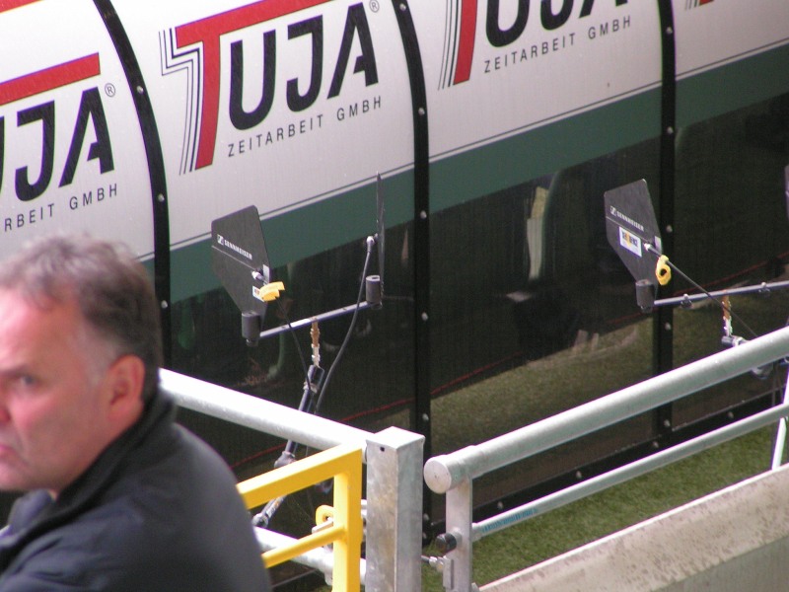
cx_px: 394
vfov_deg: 3.9
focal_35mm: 380
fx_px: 8661
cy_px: 296
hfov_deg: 5.2
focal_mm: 58
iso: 200
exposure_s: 1/125
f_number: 3.5
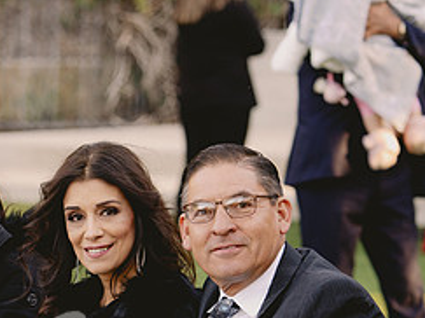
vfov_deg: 7.4
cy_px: 212
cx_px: -16
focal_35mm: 200
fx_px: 2454
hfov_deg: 9.8
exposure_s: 1/250
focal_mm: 87
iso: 640
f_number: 3.2
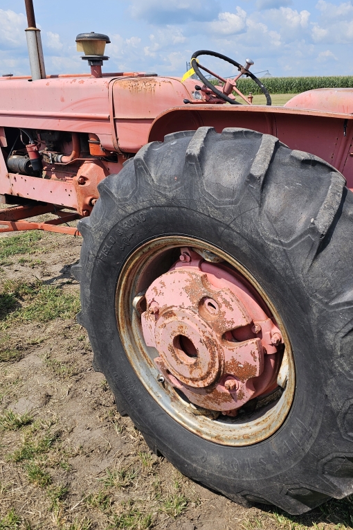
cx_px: 214
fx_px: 471
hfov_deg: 40.9
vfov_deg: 58.7
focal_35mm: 32
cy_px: 265
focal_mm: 6.3
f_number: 1.7
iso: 10
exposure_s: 1/709
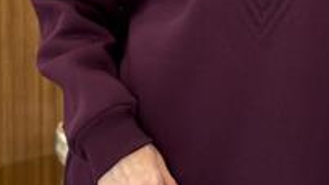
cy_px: -60
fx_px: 1169
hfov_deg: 16.0
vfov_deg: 8.9
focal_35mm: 134
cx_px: 240
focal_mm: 6.76
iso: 125
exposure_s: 1/77
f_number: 1.78
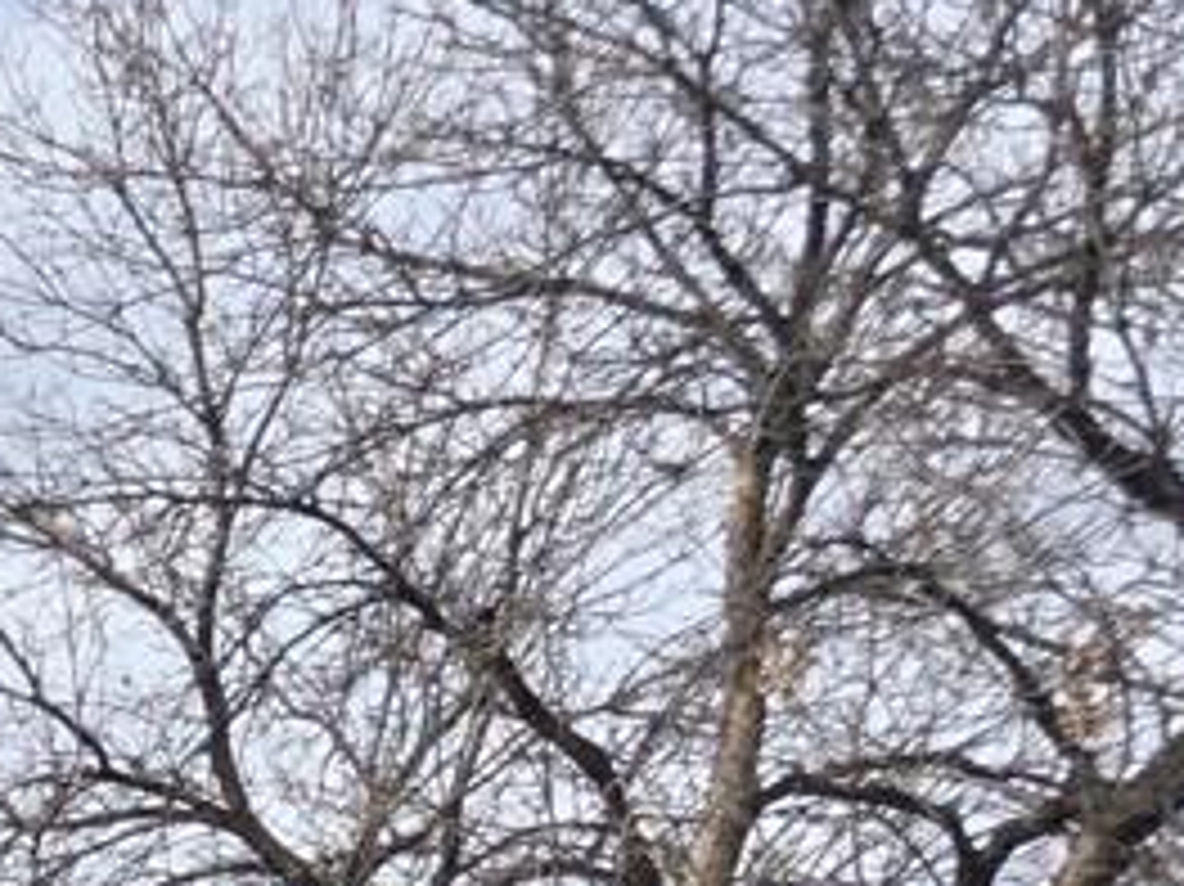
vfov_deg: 8.9
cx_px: -2233
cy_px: 2501
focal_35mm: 140
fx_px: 4786
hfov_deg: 10.5
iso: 12
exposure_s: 1/664
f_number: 1.7
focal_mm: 6.3
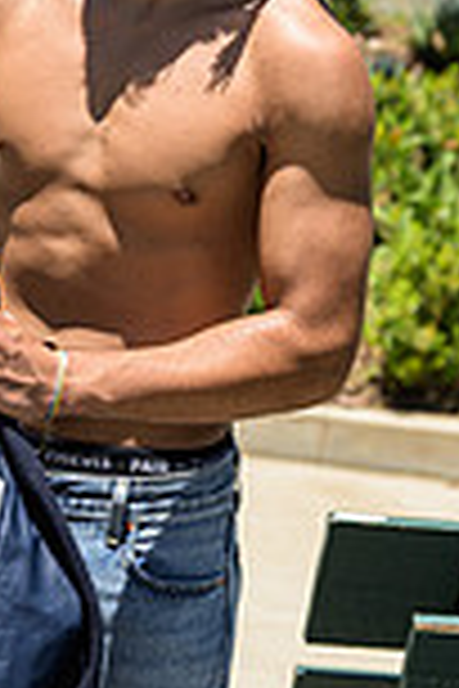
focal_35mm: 194
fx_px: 3710
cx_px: 144
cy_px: -40
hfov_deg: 7.1
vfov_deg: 10.5
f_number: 4
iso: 800
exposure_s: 1/6400
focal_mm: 66
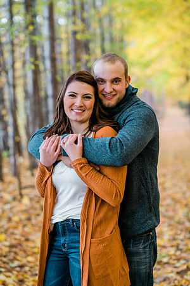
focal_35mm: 85
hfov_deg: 16.1
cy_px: 143
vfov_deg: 23.9
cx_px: 95
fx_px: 673
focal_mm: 85
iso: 500
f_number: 2.8
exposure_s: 1/200
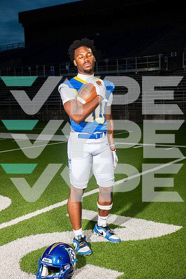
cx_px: 93
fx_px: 372
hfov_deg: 28.1
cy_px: 140
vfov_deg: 41.1
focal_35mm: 48
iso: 800
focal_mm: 48
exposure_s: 1/320
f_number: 7.1
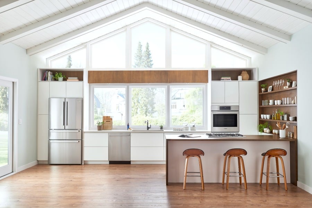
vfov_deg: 41.1
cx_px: 156
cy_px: 104
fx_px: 277
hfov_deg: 58.7
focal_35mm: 32
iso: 100
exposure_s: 2.5
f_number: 8
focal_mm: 32
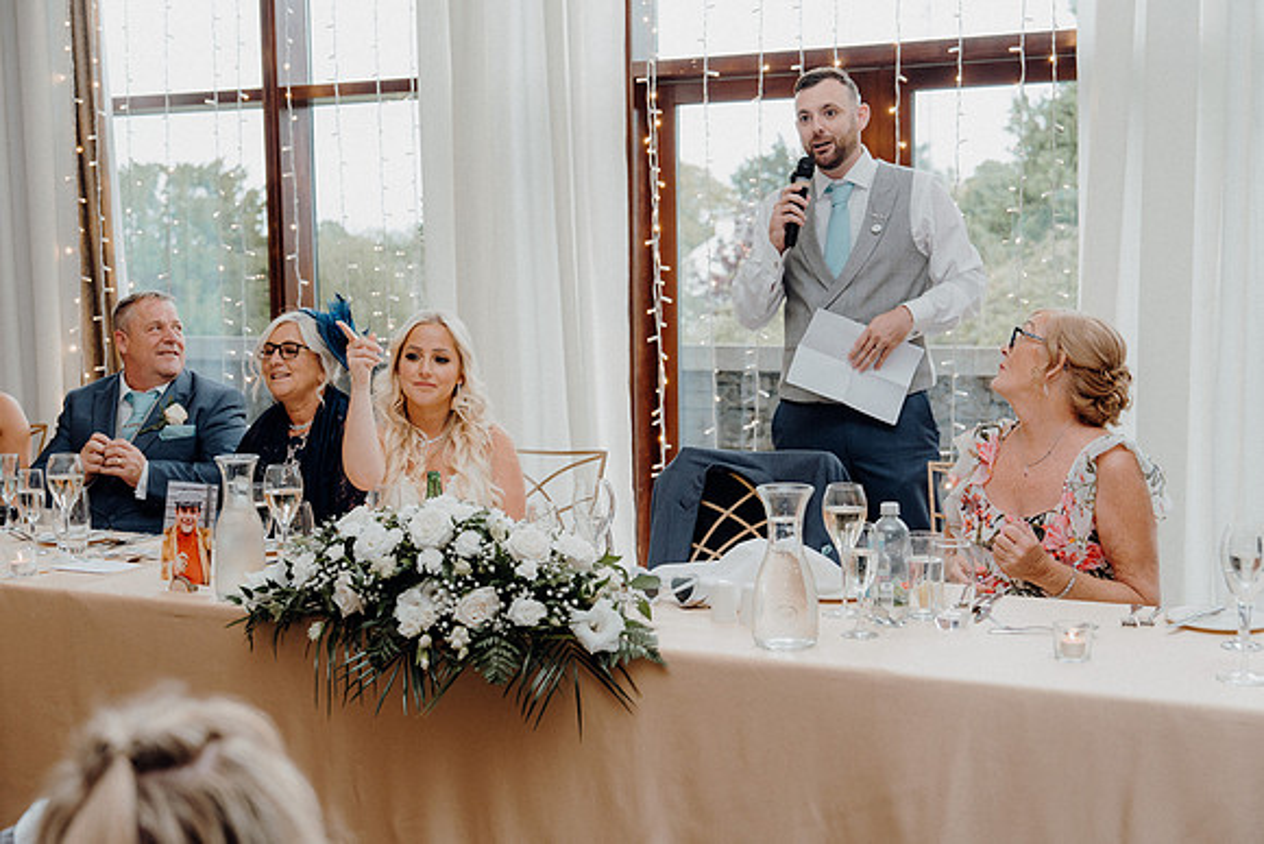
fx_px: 1580
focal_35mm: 45
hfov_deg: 43.6
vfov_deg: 29.9
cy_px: 422
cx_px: 632
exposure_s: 1/160
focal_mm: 45
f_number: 3.5
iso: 800
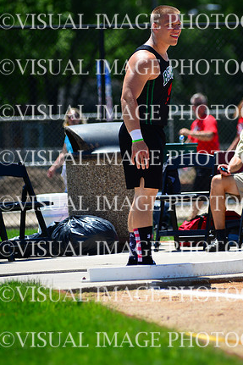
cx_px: 162
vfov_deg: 7.7
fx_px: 2726
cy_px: 135
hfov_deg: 5.1
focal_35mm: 269
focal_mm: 200
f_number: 4
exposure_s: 1/2500
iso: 320
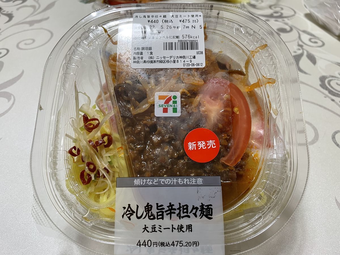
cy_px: 128
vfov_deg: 53.1
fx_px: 255
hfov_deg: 67.3
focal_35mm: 26
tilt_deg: -45.2
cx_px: 170
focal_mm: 4.2
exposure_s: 1/89
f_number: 1.6
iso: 125
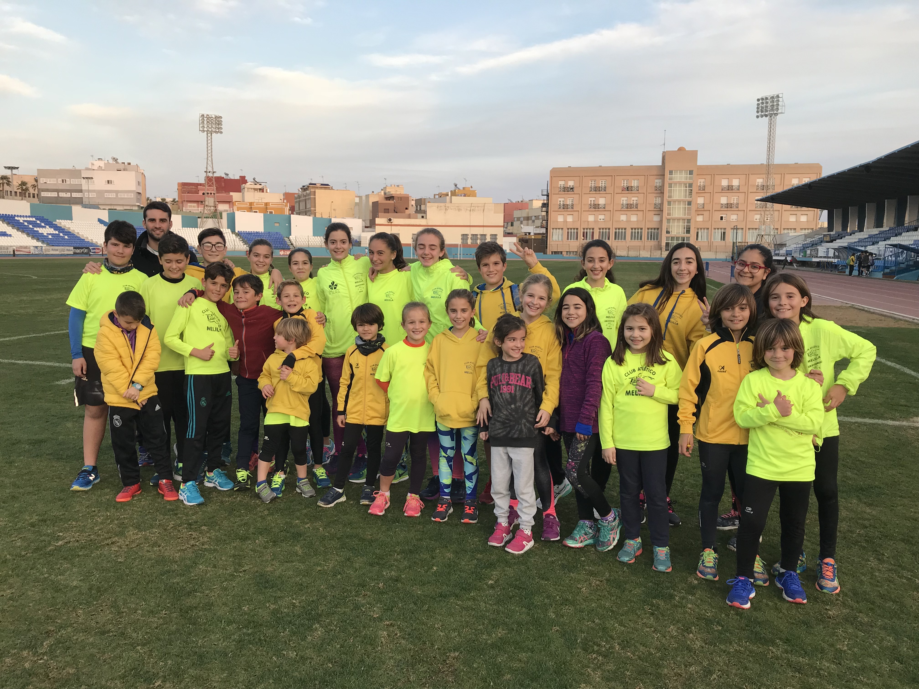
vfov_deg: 49.7
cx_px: 460
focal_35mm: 28
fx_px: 743
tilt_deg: -7.4
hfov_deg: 63.4
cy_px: 344
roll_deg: -0.9
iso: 20
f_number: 1.8
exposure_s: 1/172
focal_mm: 3.99
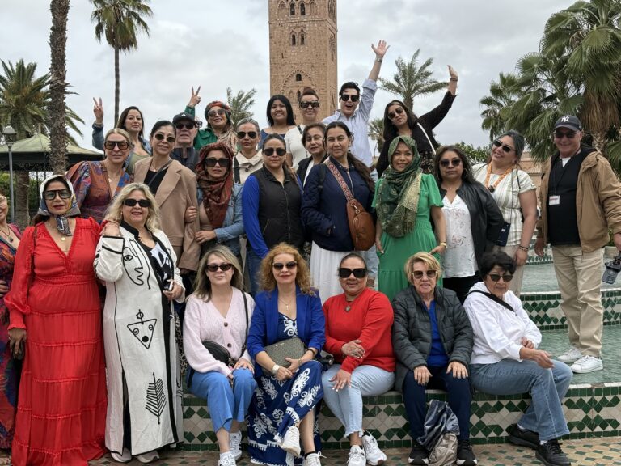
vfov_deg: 30.3
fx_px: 861
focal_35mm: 48
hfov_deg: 39.7
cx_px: 310
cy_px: 233
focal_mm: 6.76
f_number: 1.78
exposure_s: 1/2273
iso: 80
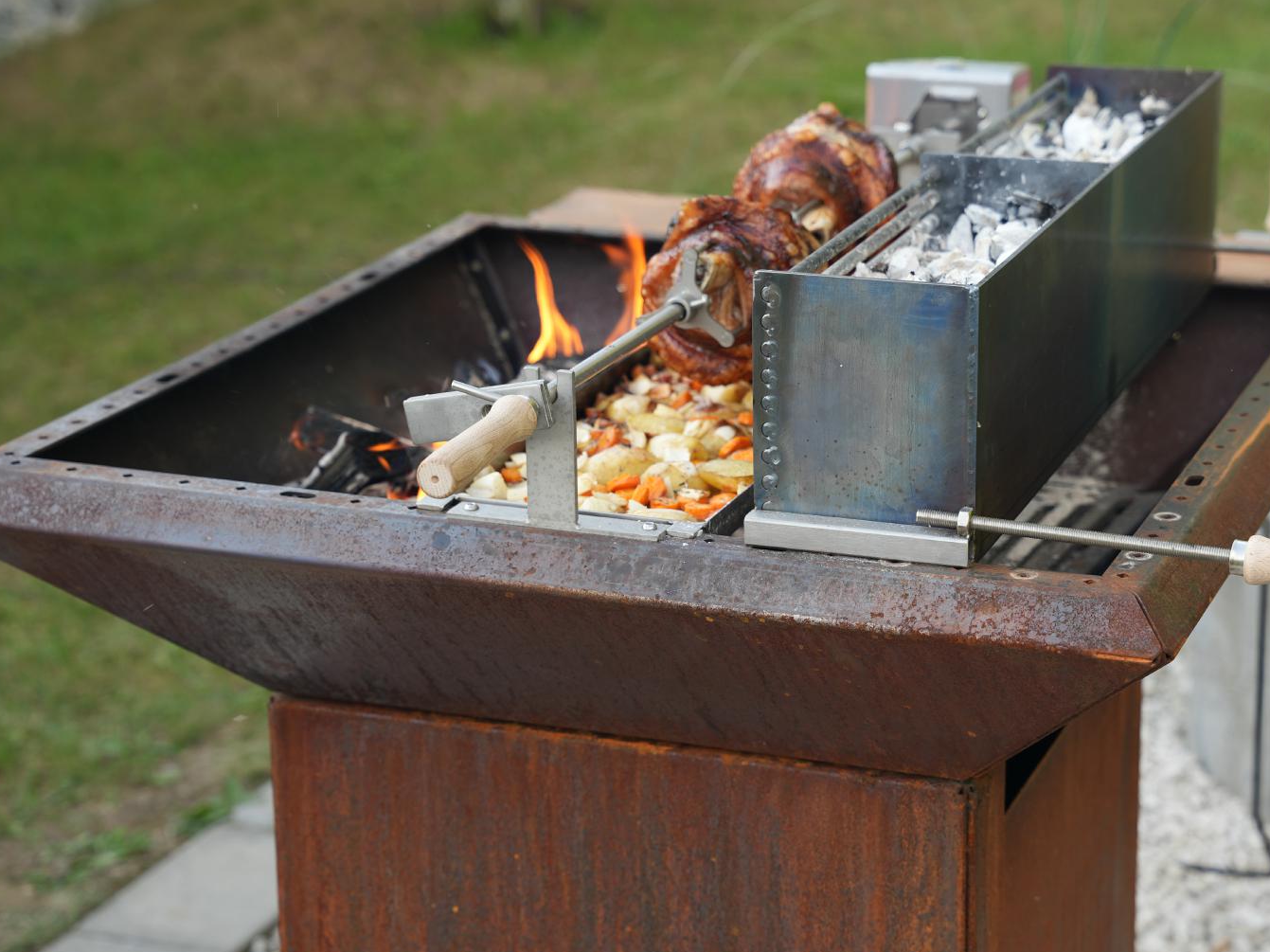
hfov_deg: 23.1
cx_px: 764
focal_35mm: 85
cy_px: 512
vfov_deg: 17.4
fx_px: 3106
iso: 100
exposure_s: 1/125
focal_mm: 61.5
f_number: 3.5
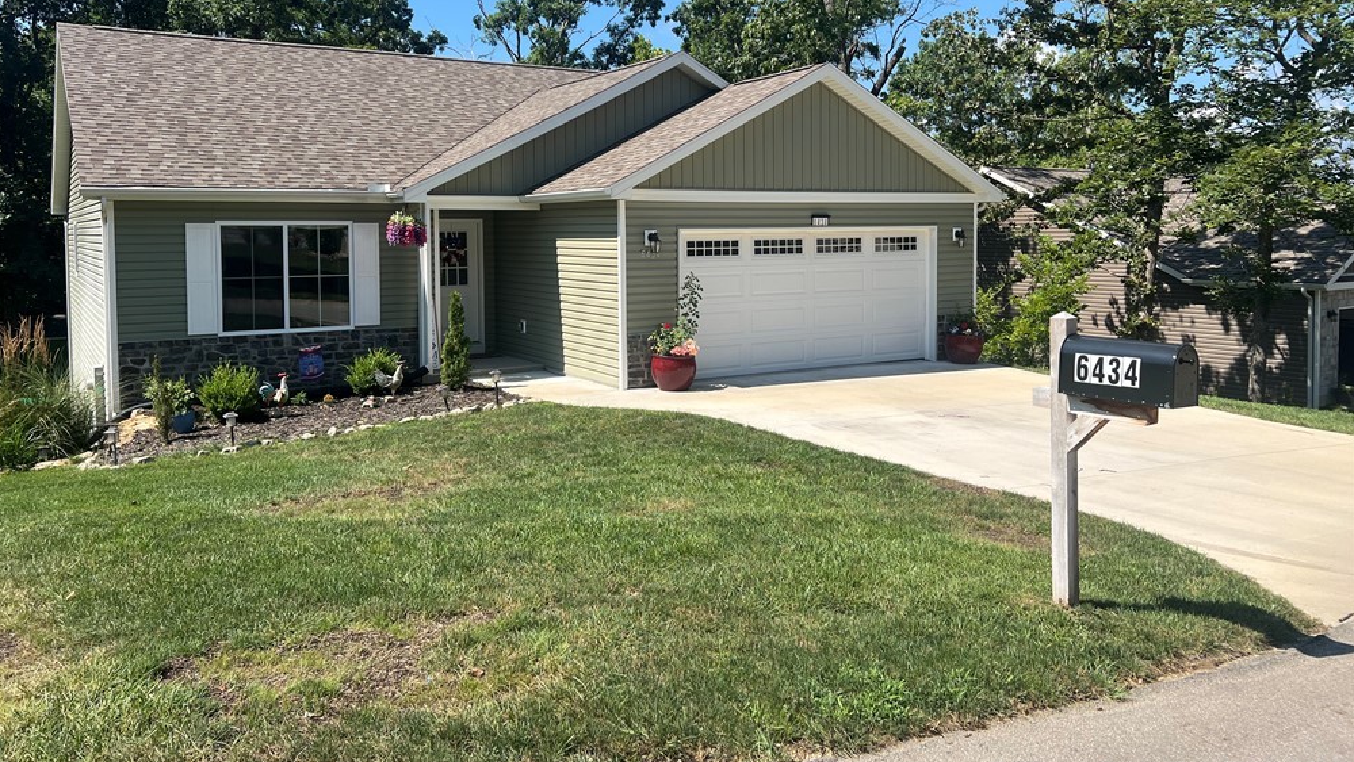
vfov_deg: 39.9
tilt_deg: -1.7
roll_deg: +1.0
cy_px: 279
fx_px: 1041
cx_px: 665
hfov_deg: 66.0
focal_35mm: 29
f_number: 1.5
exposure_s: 1/3257
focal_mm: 5.7
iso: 50
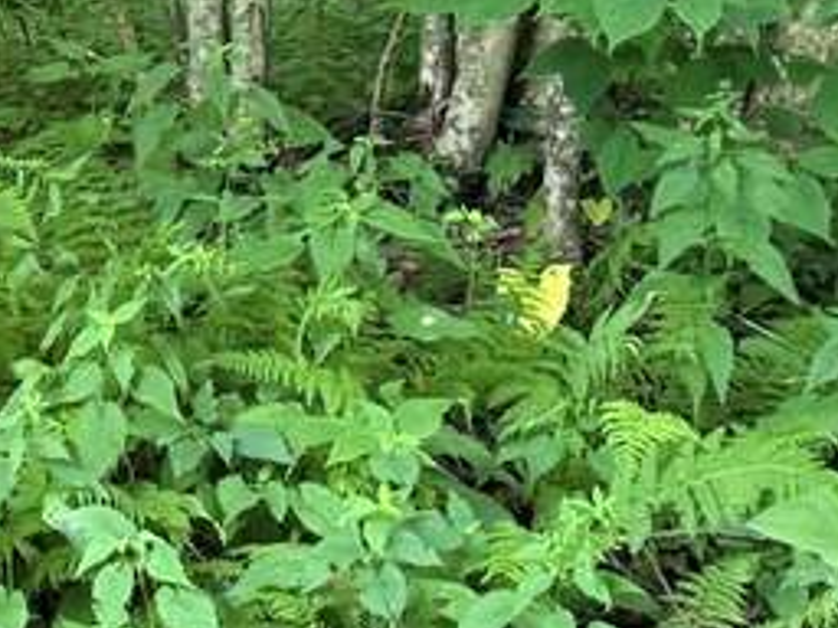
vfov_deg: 12.2
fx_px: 2905
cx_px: -773
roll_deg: -0.9
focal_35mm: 120
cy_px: -39
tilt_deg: +5.3
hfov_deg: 14.1
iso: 320
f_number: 1.78
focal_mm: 6.76
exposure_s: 1/60
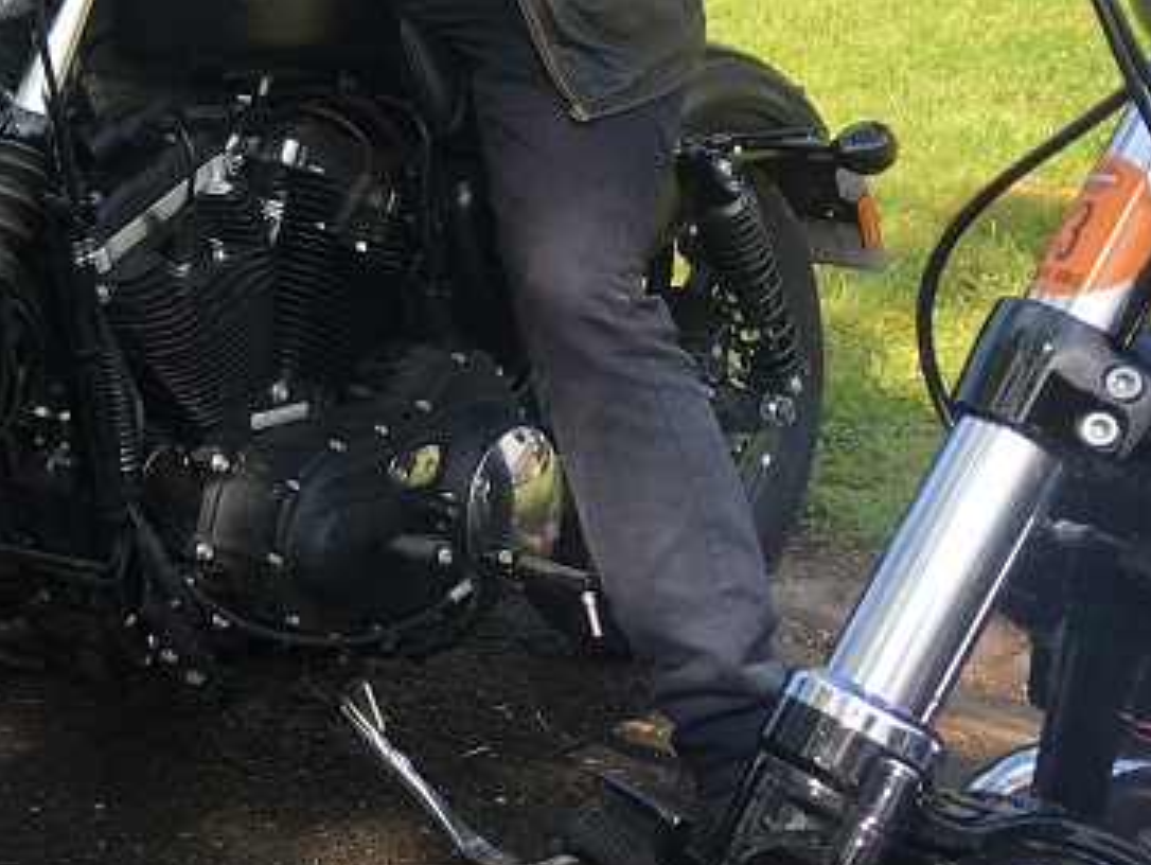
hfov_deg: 22.5
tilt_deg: -4.3
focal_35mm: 82
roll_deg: +1.2
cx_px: -108
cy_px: 95
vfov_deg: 17.8
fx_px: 2728
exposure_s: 1/469
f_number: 2.2
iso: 25
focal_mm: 4.15
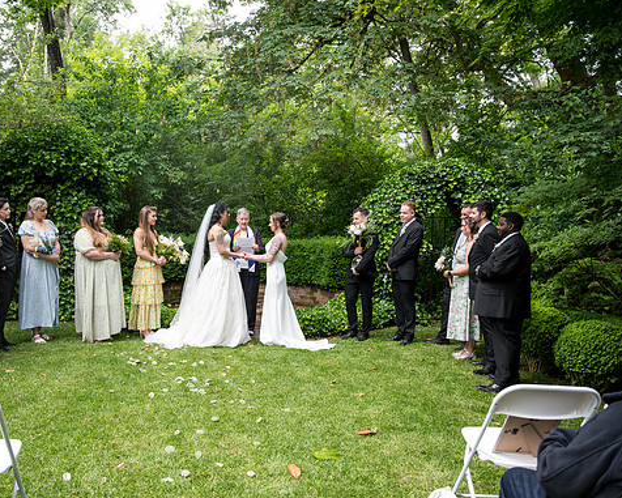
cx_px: 247
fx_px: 589
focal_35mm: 32
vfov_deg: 45.8
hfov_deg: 55.2
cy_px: 249
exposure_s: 1/400
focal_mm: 28
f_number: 4
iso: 1000
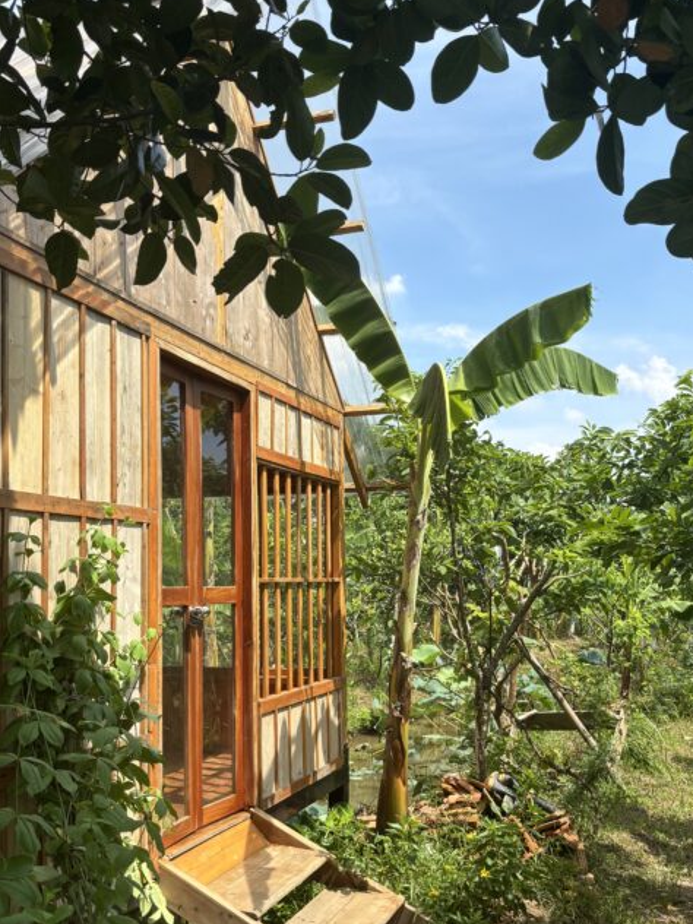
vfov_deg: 50.1
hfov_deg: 38.7
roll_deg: -0.1
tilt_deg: +4.3
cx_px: 352
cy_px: 510
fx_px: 988
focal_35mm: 37
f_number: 1.6
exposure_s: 1/1984
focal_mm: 5.96
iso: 50
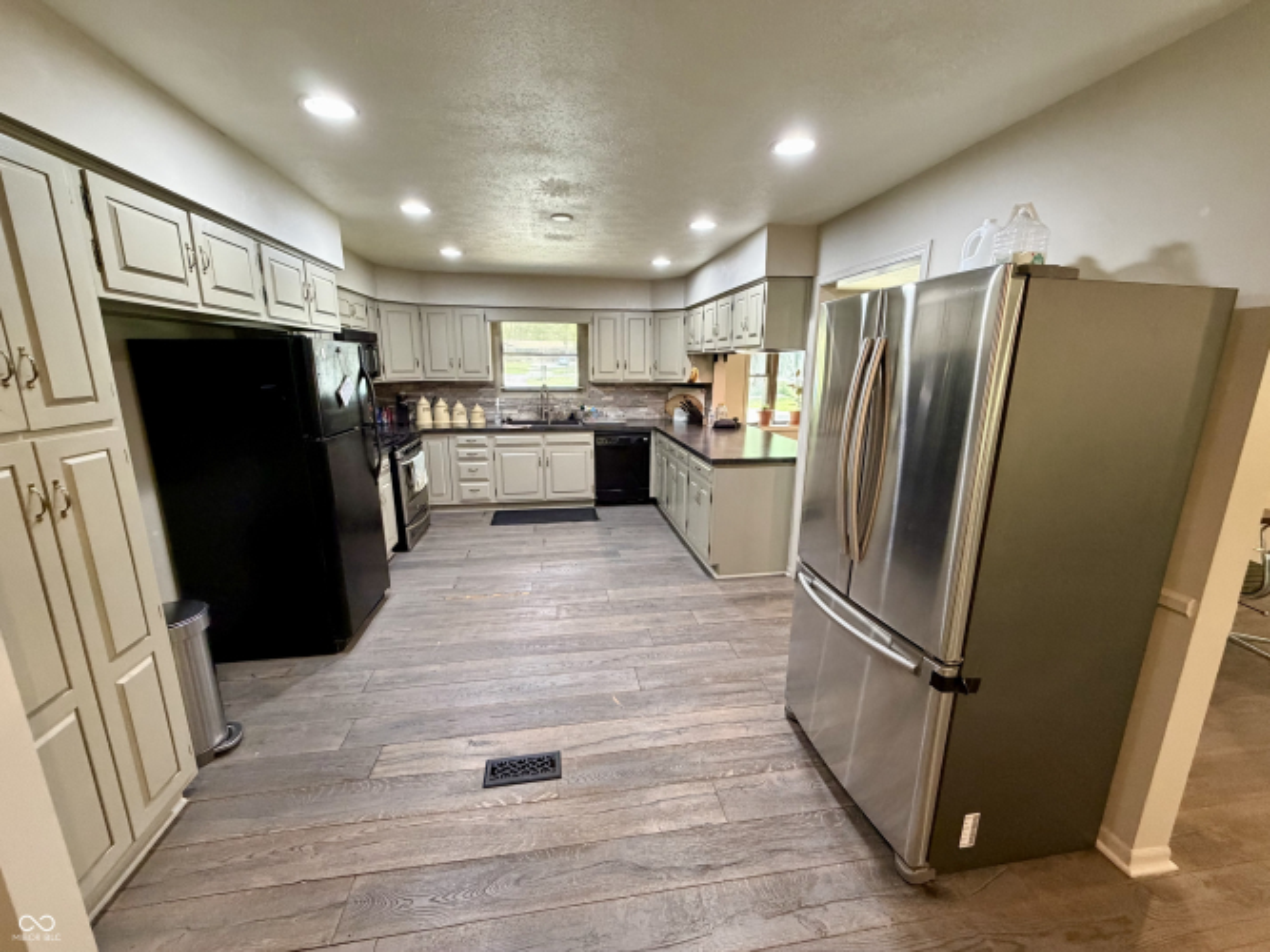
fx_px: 514
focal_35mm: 14
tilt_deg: -11.9
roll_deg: +0.3
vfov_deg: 85.7
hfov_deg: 102.1
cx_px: 635
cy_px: 476
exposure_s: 1/60
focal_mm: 2.22
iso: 500
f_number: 2.2
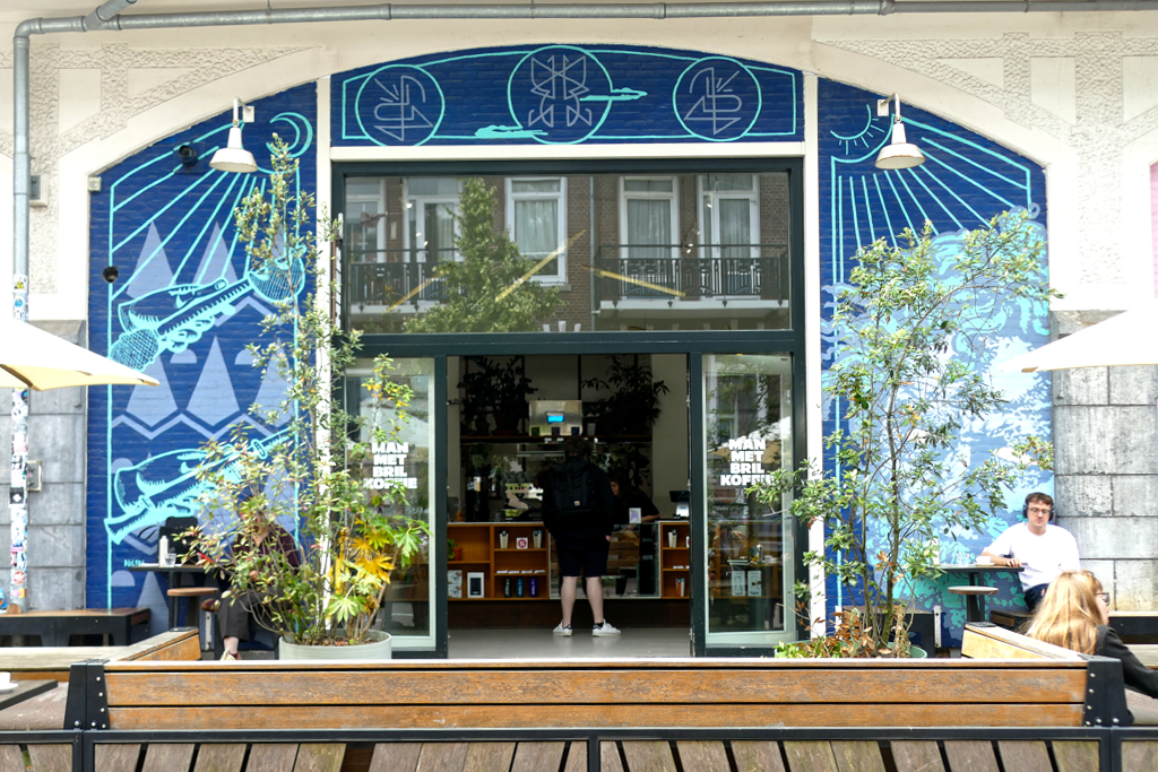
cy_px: 386
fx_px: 1158
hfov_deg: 53.1
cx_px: 579
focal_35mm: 36
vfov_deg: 36.9
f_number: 3.1
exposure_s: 1/160
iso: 125
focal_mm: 13.2
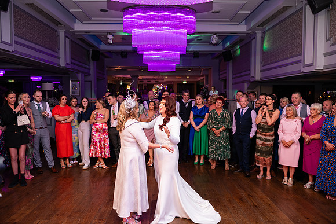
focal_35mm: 28
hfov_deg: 65.5
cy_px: 112
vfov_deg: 46.4
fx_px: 261
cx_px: 168
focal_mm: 28
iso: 500
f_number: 3.5
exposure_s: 1/160
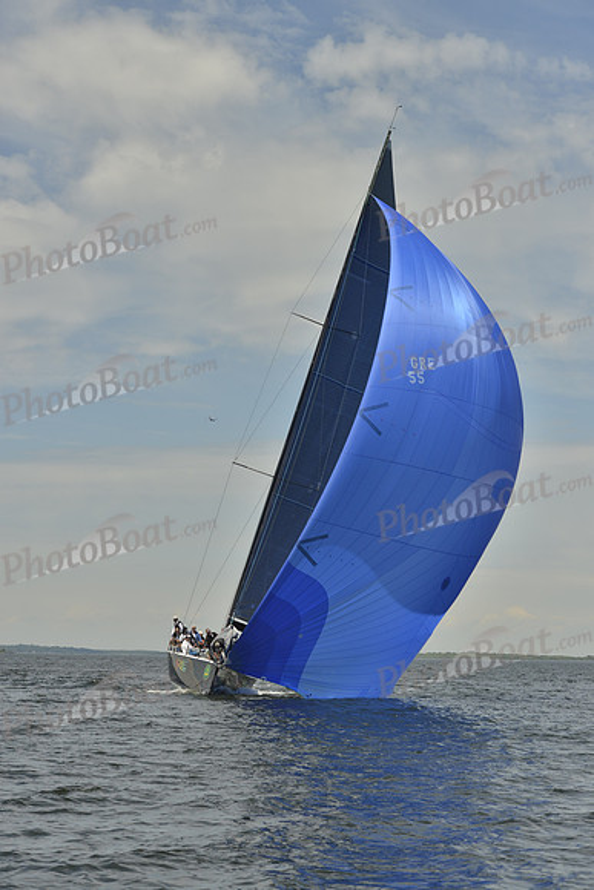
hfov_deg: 17.5
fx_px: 1929
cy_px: 445
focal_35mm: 78
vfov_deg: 26.0
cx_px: 297
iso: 280
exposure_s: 1/1600
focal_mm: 78
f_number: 9
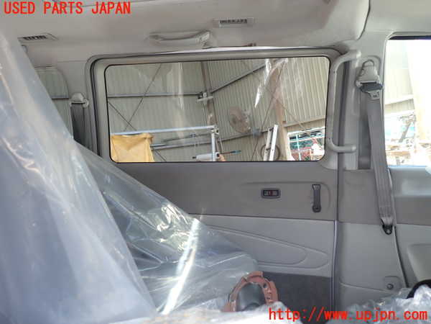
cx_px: 216
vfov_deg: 54.9
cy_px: 162
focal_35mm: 25
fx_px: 311
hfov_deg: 69.4
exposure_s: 1/100
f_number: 2
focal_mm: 4.5
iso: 100
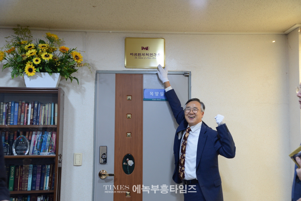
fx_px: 435
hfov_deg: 38.2
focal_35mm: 52
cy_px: 100
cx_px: 150
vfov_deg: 26.0
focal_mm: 52
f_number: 4.5
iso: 1600
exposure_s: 1/60
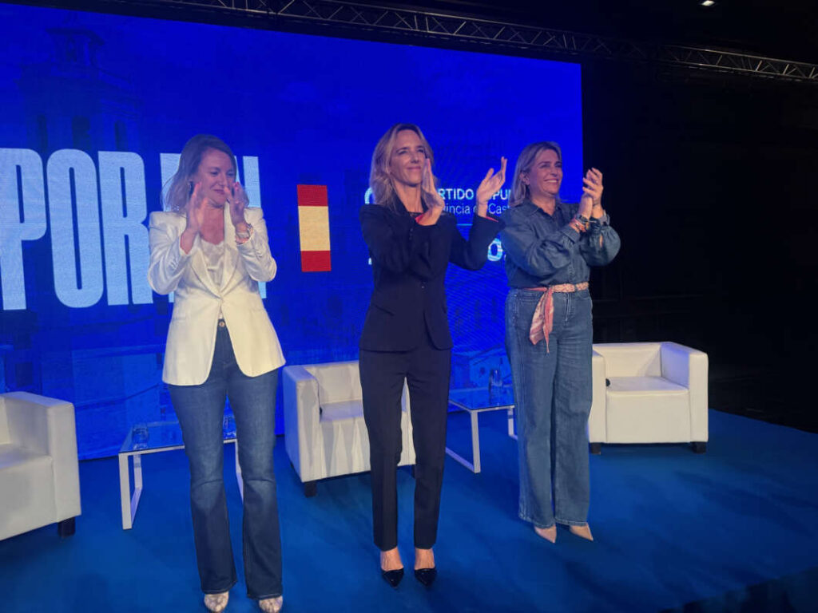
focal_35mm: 24
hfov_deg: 71.6
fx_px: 567
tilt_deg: -2.7
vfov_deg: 56.8
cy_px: 306
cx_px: 409
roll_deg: +1.2
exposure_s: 1/240
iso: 200
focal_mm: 6.76
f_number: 1.78
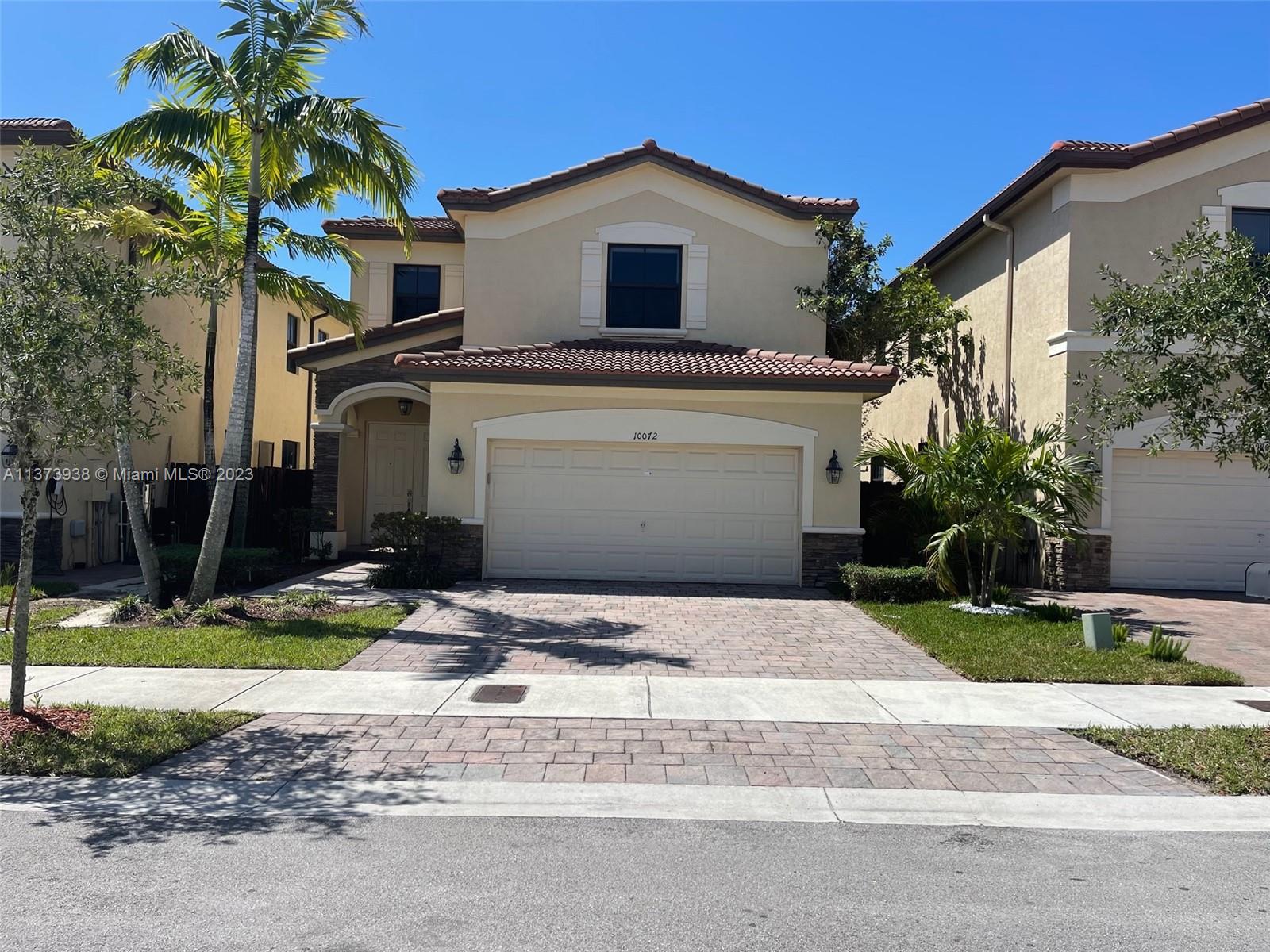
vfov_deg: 53.1
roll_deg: -1.6
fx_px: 954
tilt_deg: -0.7
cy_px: 476
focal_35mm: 26
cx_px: 635
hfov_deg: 67.3
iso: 32
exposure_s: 1/6250
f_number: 1.6
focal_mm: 5.1
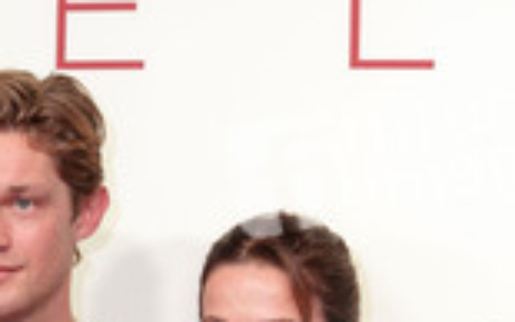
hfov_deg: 11.3
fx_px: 2583
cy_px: 657
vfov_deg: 6.9
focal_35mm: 184
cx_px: 93
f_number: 3.2
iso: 320
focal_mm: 70
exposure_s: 1/250
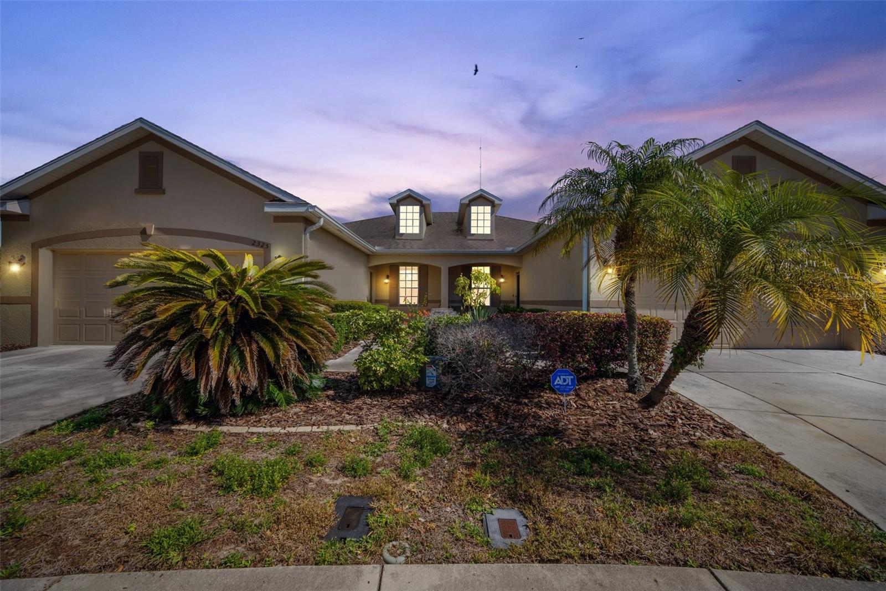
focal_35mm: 14
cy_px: 296
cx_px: 443
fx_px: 344
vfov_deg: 81.2
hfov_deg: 104.3
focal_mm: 14
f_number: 7.1
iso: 32
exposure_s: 1/40
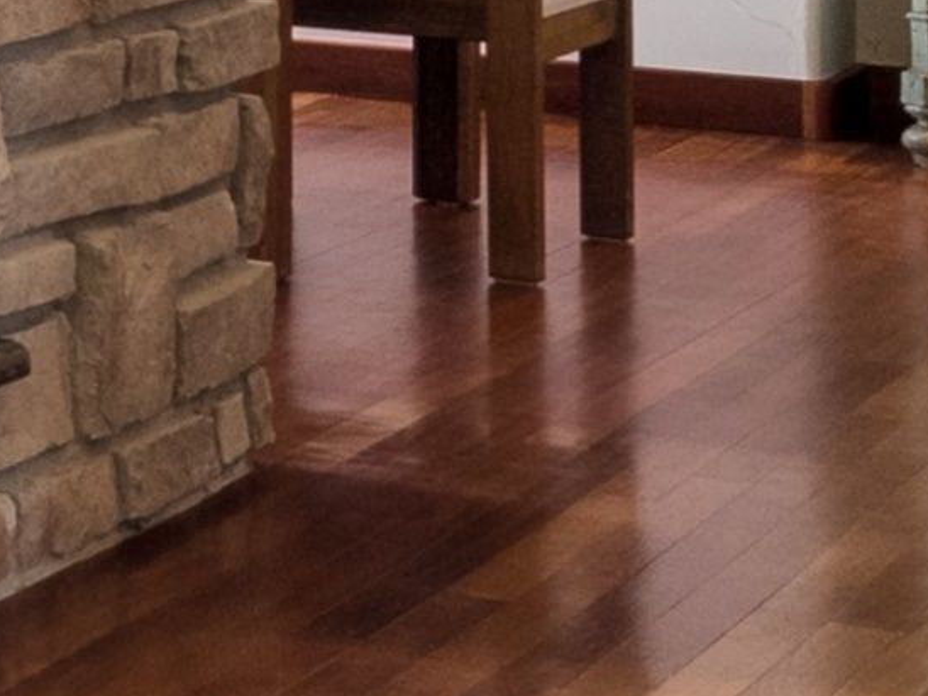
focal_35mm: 149
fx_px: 3994
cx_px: -2379
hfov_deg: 8.8
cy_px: -467
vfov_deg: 9.6
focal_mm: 20
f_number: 10
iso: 640
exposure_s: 1/125
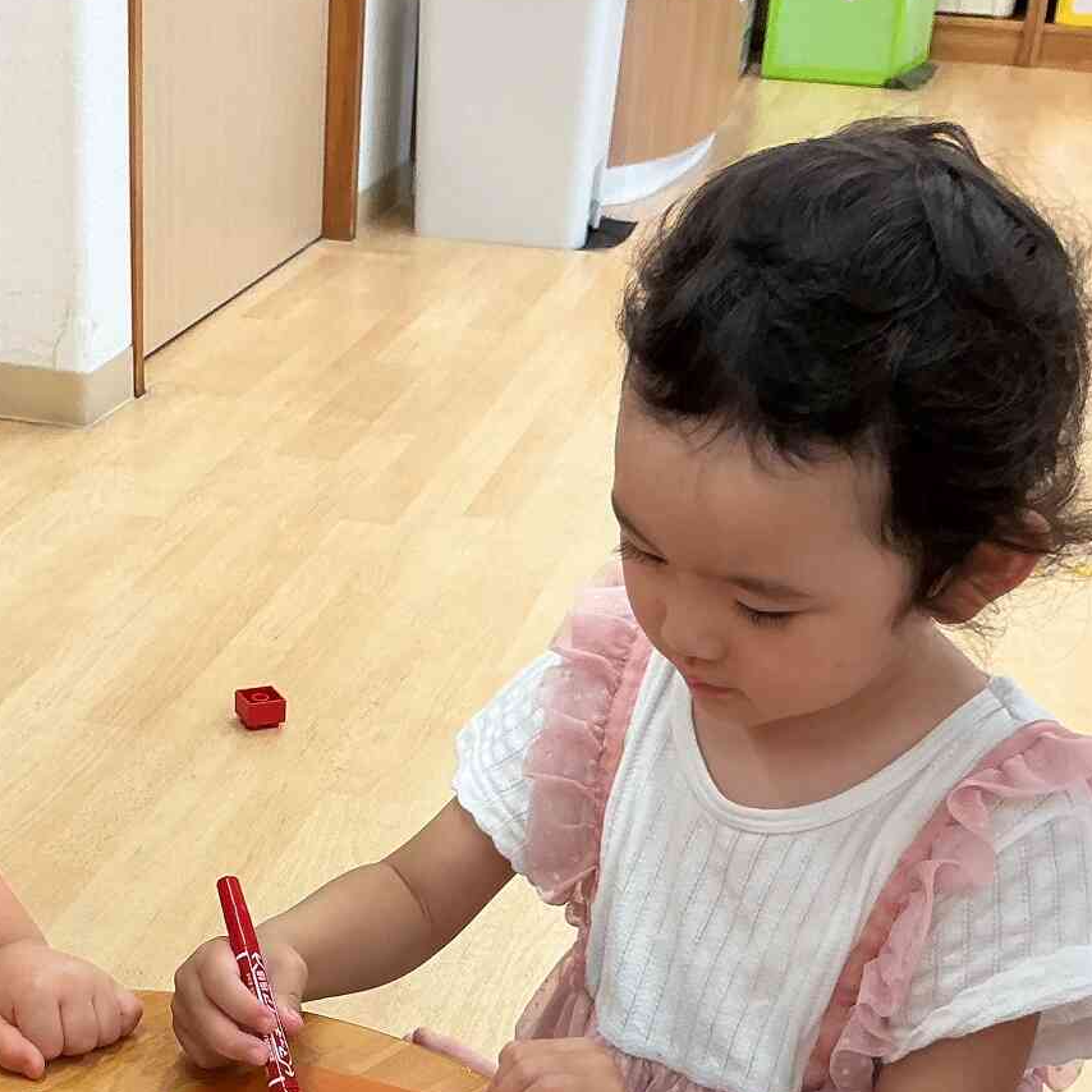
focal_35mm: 60
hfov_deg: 28.2
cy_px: 941
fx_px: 2141
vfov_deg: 27.8
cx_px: 288
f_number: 1.8
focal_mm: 3
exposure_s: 1/60
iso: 40
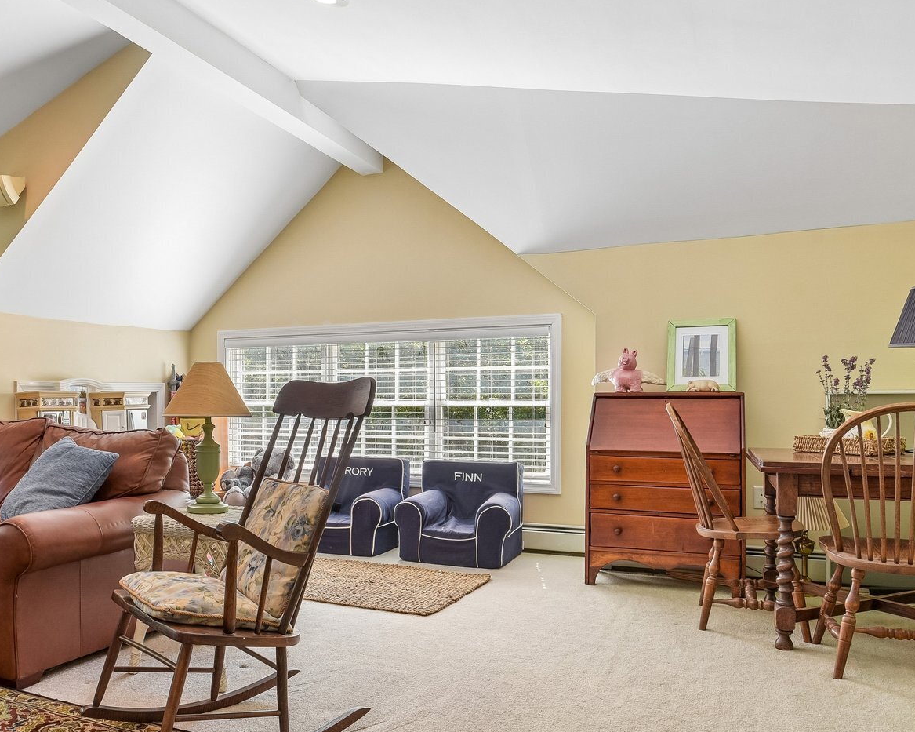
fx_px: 758
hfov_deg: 61.4
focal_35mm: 28
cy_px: 412
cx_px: 342
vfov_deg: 51.4
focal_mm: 17
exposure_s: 1/25
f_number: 11
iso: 400
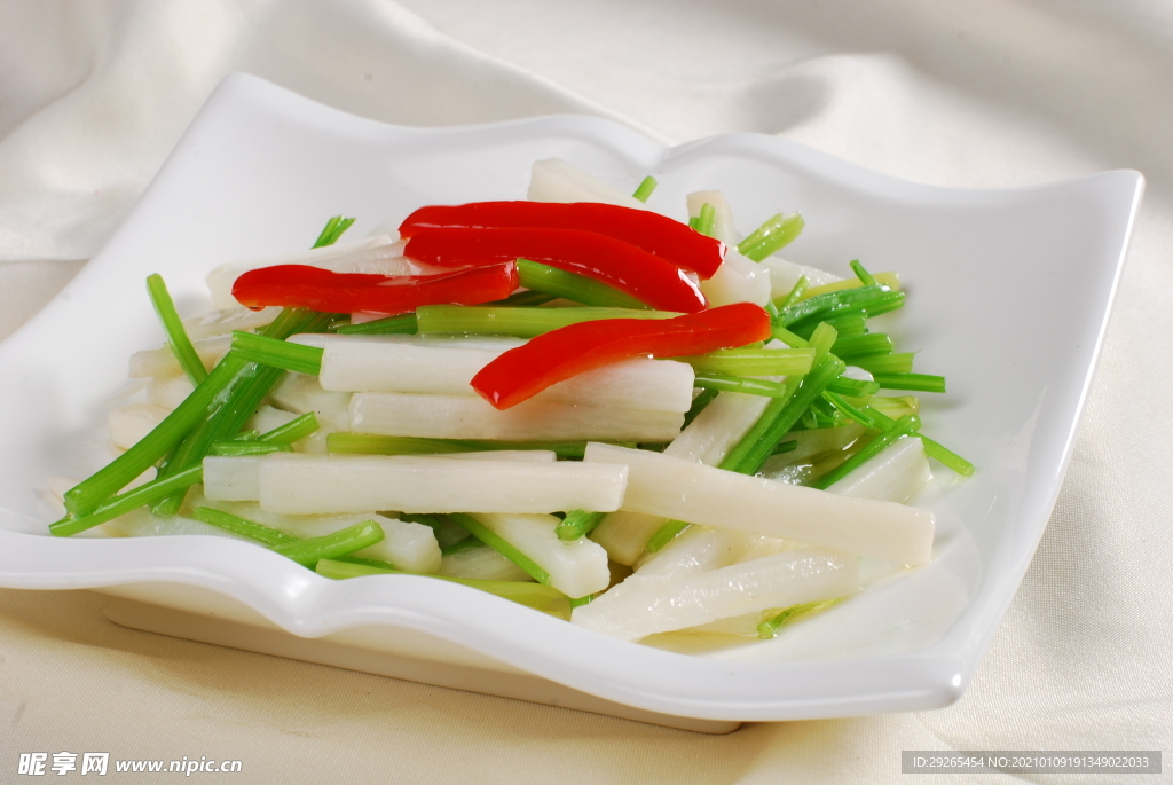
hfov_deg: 27.0
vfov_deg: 18.2
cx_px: 586
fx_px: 2446
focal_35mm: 75
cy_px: 392
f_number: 14
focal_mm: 50
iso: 100
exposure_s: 1/125
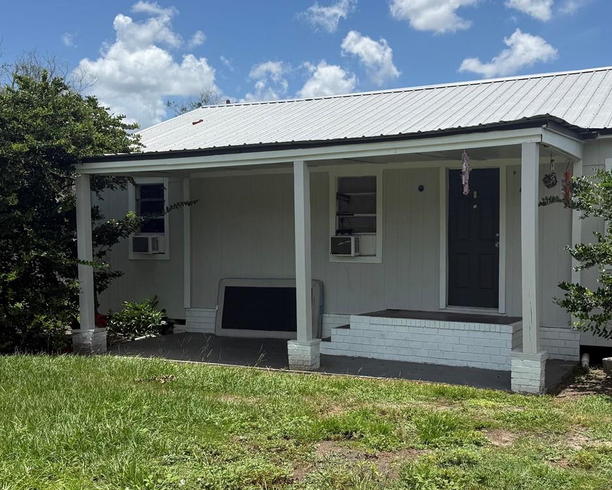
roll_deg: -0.3
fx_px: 725
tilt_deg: -0.7
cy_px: 272
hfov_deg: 45.5
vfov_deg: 37.3
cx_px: 366
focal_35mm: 40
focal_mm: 6.76
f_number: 1.78
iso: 80
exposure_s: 1/4975
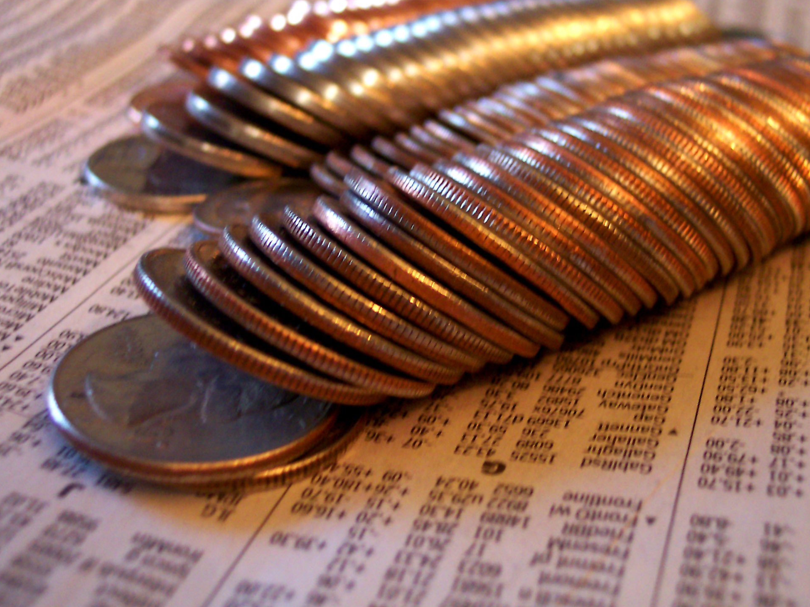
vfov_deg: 28.5
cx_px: 485
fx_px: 1193
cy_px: 242
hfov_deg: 37.4
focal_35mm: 51
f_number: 2.8
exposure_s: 1/30
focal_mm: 8
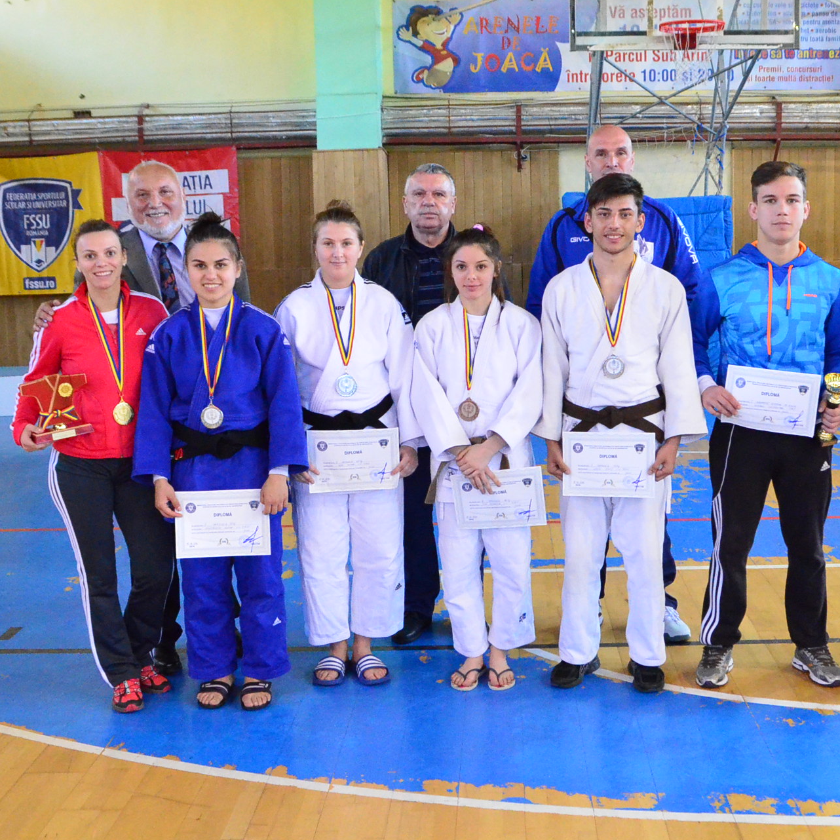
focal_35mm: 44
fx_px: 1208
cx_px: 492
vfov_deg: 38.3
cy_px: 411
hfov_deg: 38.2
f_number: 5
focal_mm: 18
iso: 6400
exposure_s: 1/160
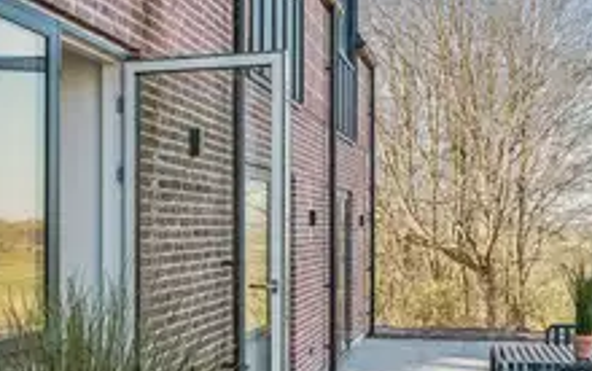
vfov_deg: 19.1
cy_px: 242
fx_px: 1098
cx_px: 417
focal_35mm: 68
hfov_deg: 29.8
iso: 250
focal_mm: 35
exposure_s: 1/160
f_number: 6.3
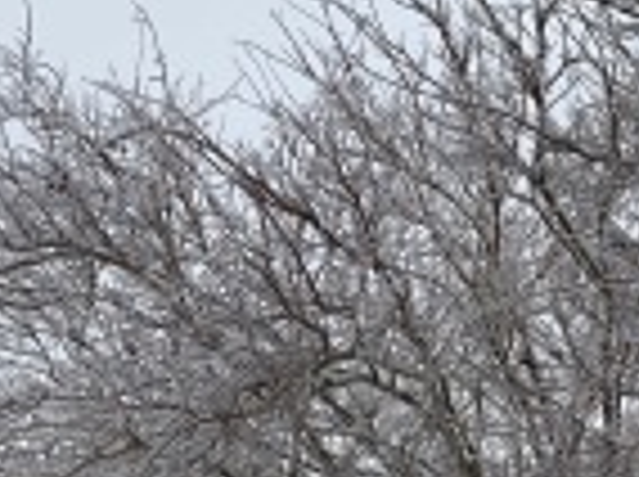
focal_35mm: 134
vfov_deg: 11.0
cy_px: 454
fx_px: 2469
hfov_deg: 14.7
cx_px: 518
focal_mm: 6
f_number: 2
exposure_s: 1/978
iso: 20
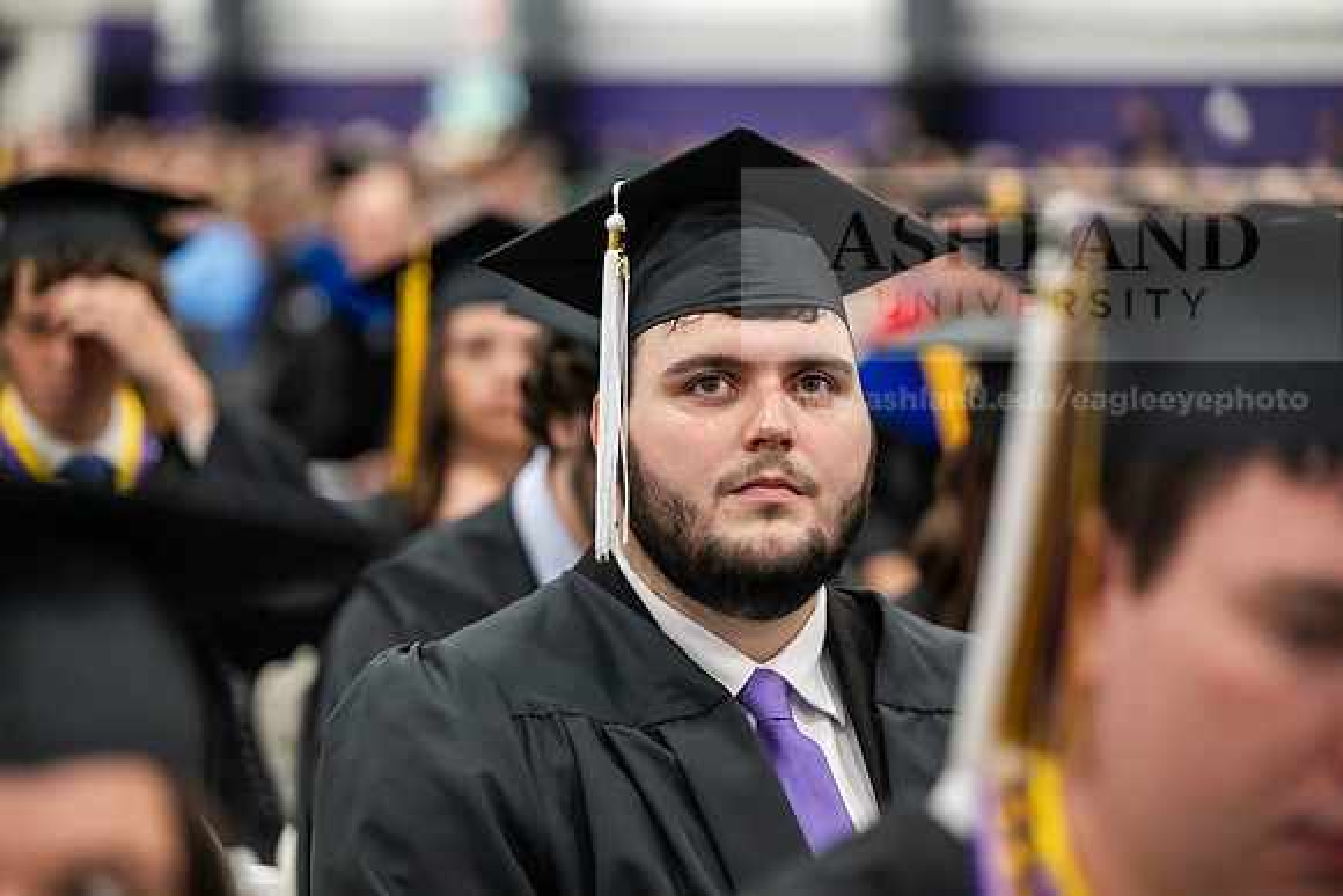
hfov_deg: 17.1
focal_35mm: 120
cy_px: 448
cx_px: 672
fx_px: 4478
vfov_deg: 11.4
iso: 2500
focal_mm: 120
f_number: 2.8
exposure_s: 1/200
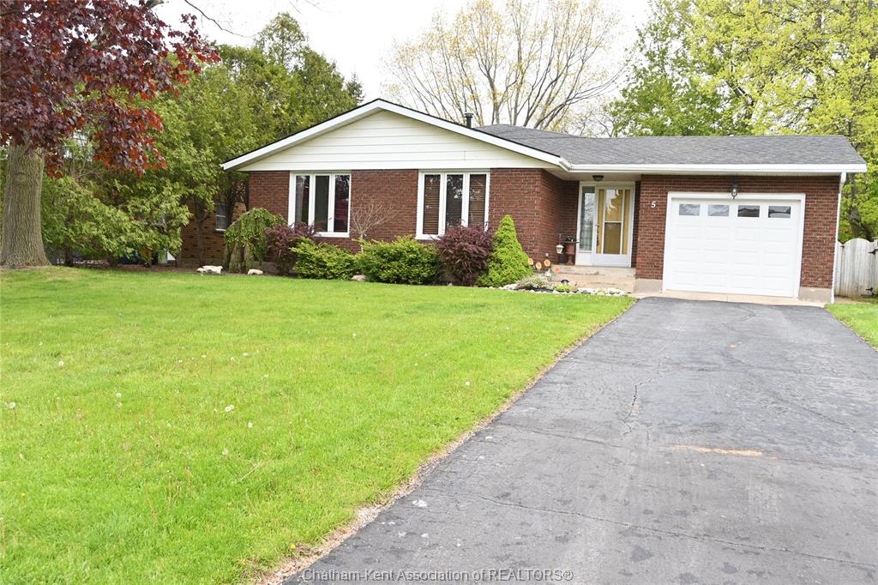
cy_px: 292
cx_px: 439
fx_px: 750
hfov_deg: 60.7
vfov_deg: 42.6
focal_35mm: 31
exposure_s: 1/30
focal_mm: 20.5
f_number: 5
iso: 100
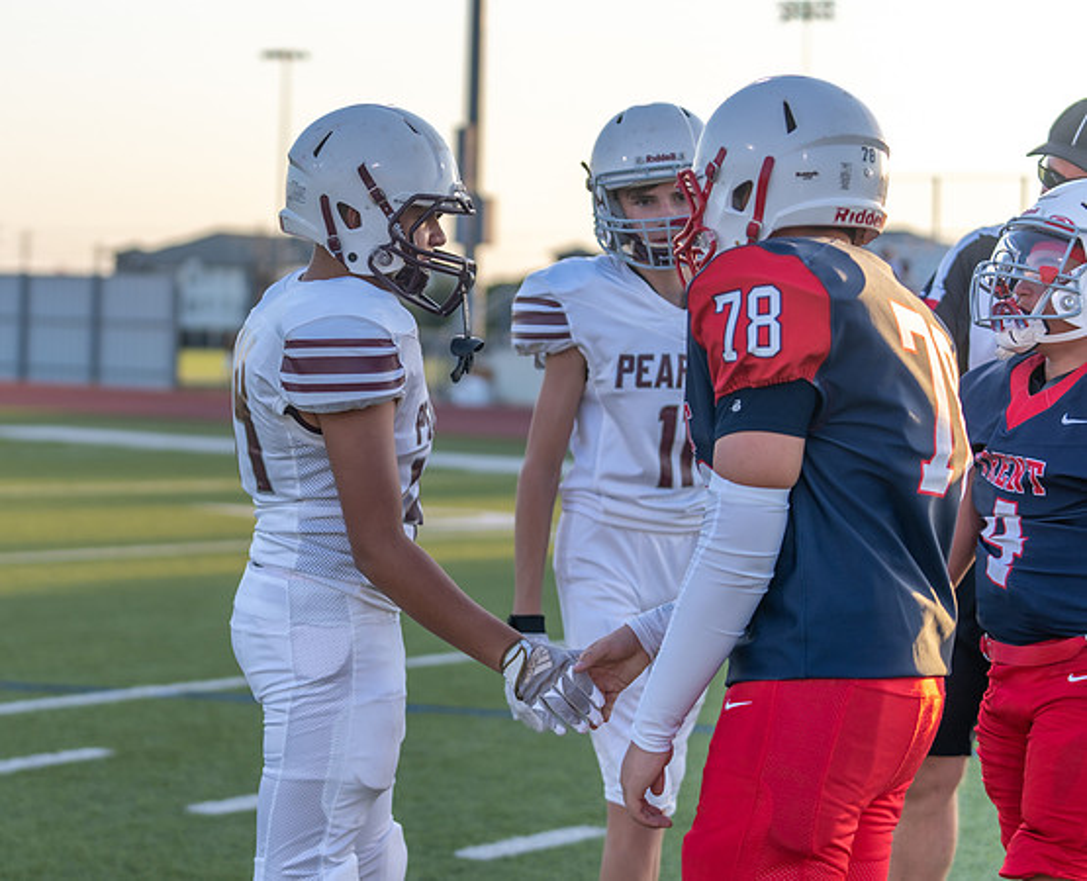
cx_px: 363
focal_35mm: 87
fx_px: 2815
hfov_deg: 21.8
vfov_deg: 17.8
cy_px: 399
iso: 100
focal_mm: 70
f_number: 2.8
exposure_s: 1/640
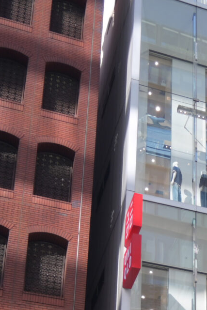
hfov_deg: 13.4
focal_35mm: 96
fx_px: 827
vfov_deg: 19.6
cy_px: 401
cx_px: 321
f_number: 3.5
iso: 100
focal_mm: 16
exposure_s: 1/250
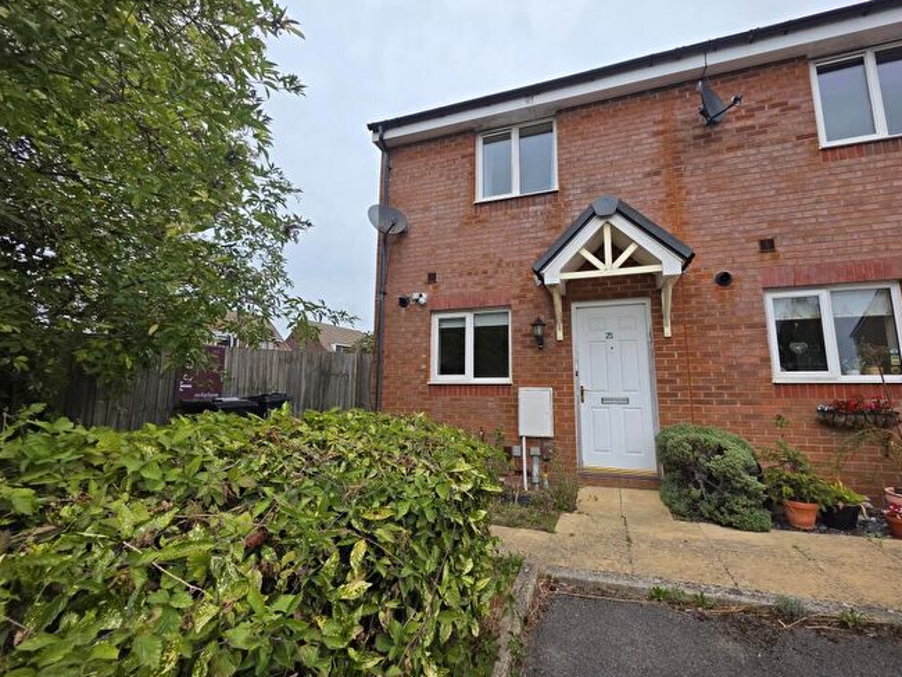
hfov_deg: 101.9
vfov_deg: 85.6
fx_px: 365
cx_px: 480
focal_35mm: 14
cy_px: 321
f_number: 1.9
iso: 40
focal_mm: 2.2
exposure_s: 1/571
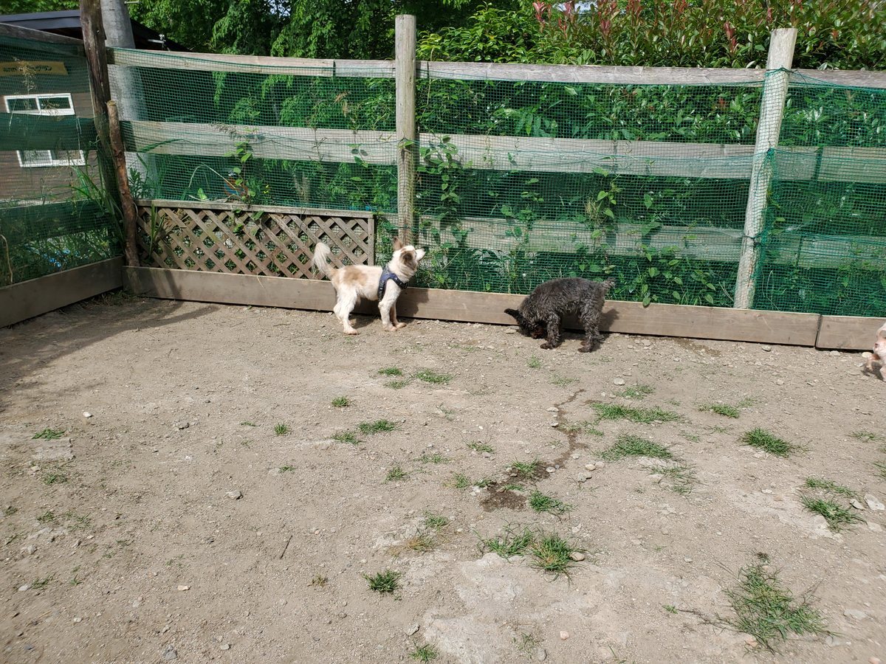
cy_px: 332
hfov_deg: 67.3
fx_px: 665
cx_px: 443
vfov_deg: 53.1
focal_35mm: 26
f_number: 2.4
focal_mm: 4.3
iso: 50
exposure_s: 1/1064
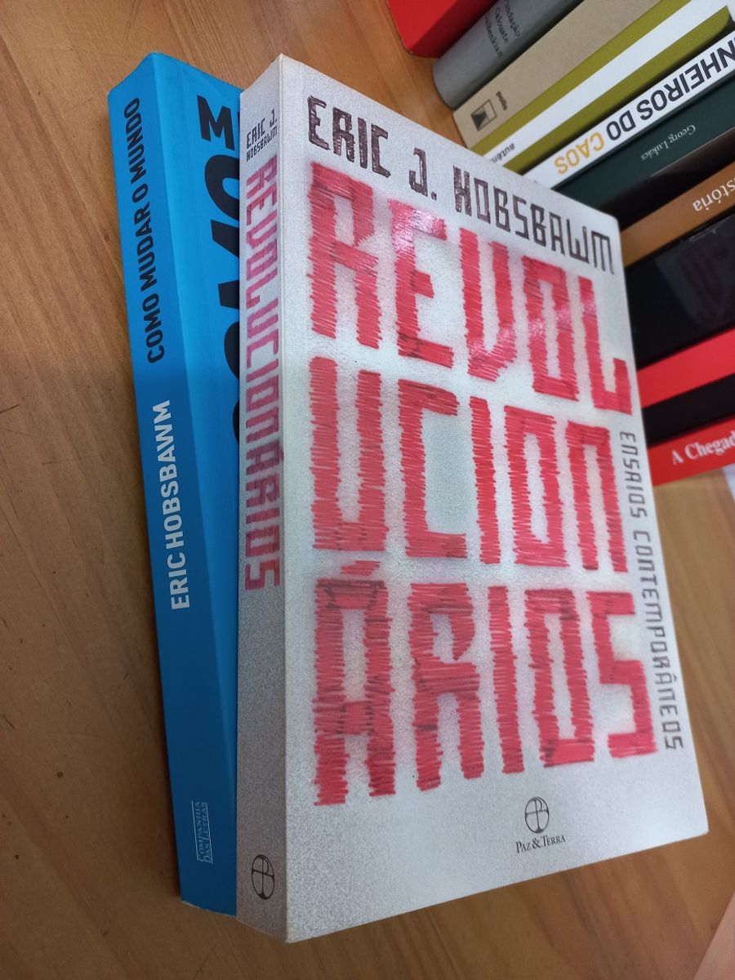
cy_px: 490
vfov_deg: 69.4
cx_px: 368
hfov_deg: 54.9
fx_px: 708
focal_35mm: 25
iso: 320
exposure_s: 1/30
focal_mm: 4.6
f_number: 1.8
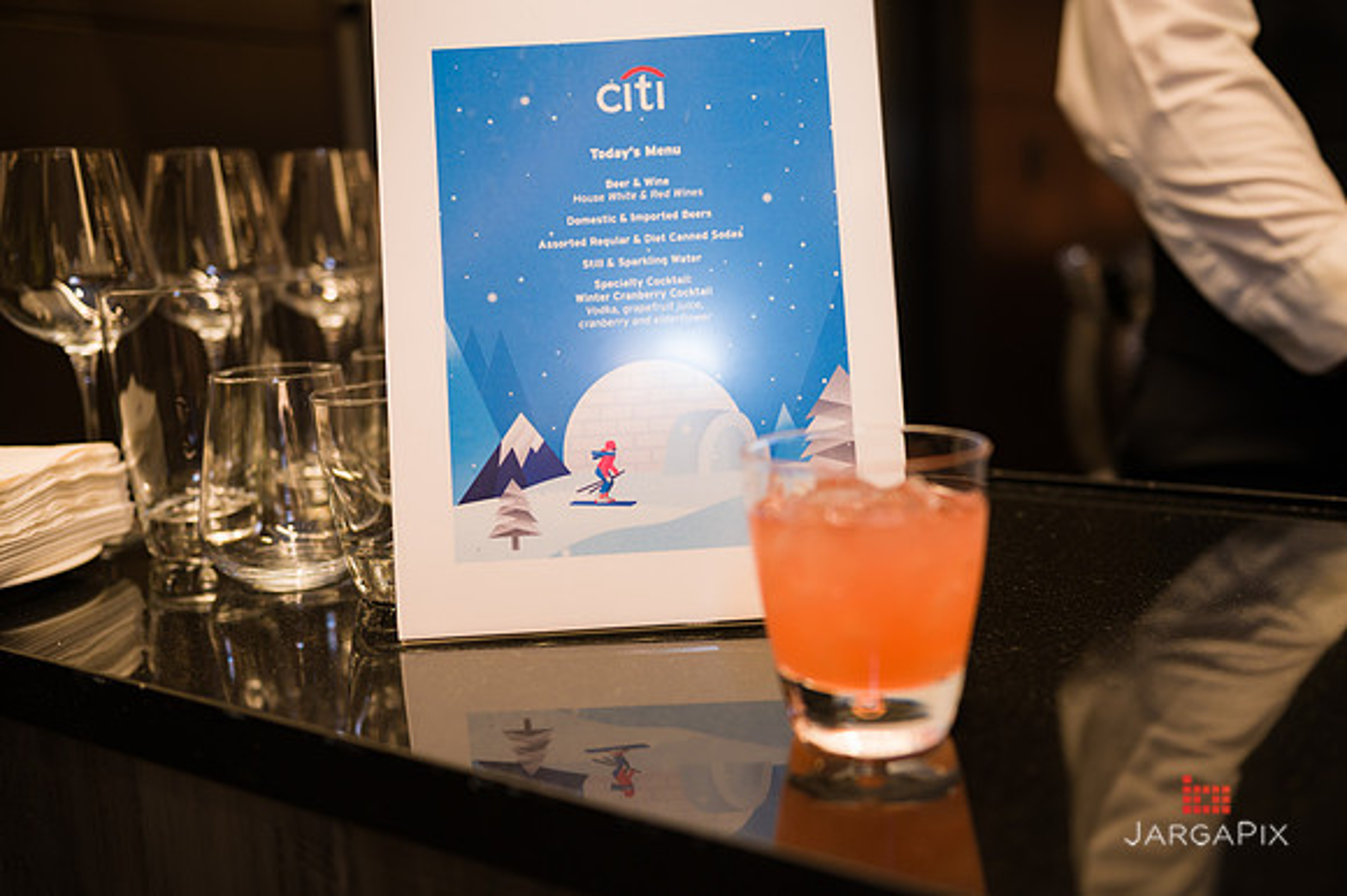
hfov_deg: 50.7
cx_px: 674
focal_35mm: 38
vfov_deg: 35.0
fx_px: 1421
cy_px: 448
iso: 400
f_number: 3.2
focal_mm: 38
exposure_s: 1/200
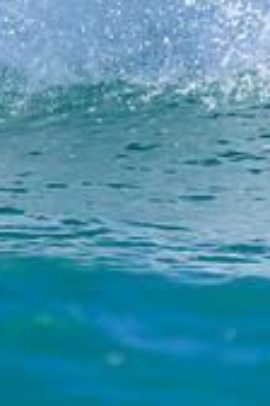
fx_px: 42645
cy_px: -95
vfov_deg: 0.5
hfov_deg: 0.4
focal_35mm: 3791
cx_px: 455
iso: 220
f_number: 6.3
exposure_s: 1/2000
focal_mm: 800
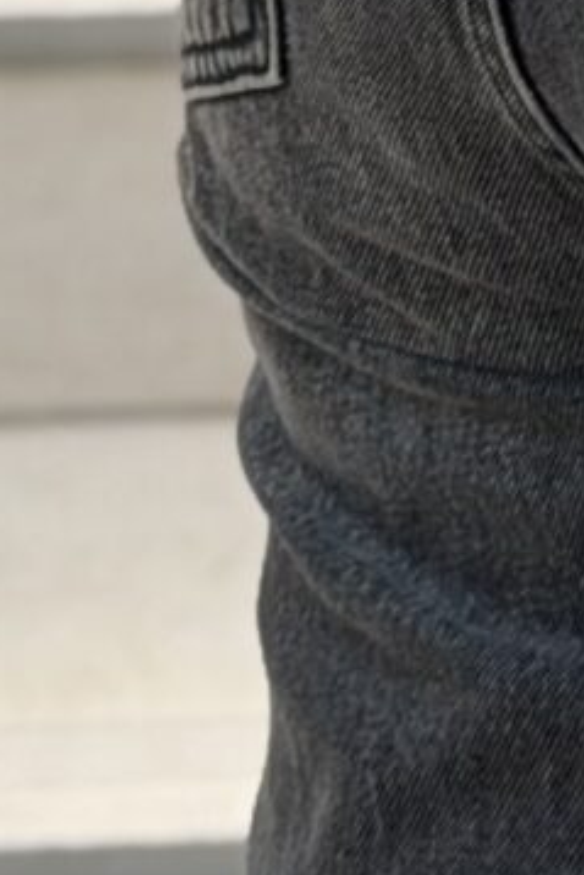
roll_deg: -0.6
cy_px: -1794
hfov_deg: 3.8
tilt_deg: -5.9
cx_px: 1236
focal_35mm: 357
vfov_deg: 5.4
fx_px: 8678
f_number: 1.78
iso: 64
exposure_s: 1/352
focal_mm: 6.76
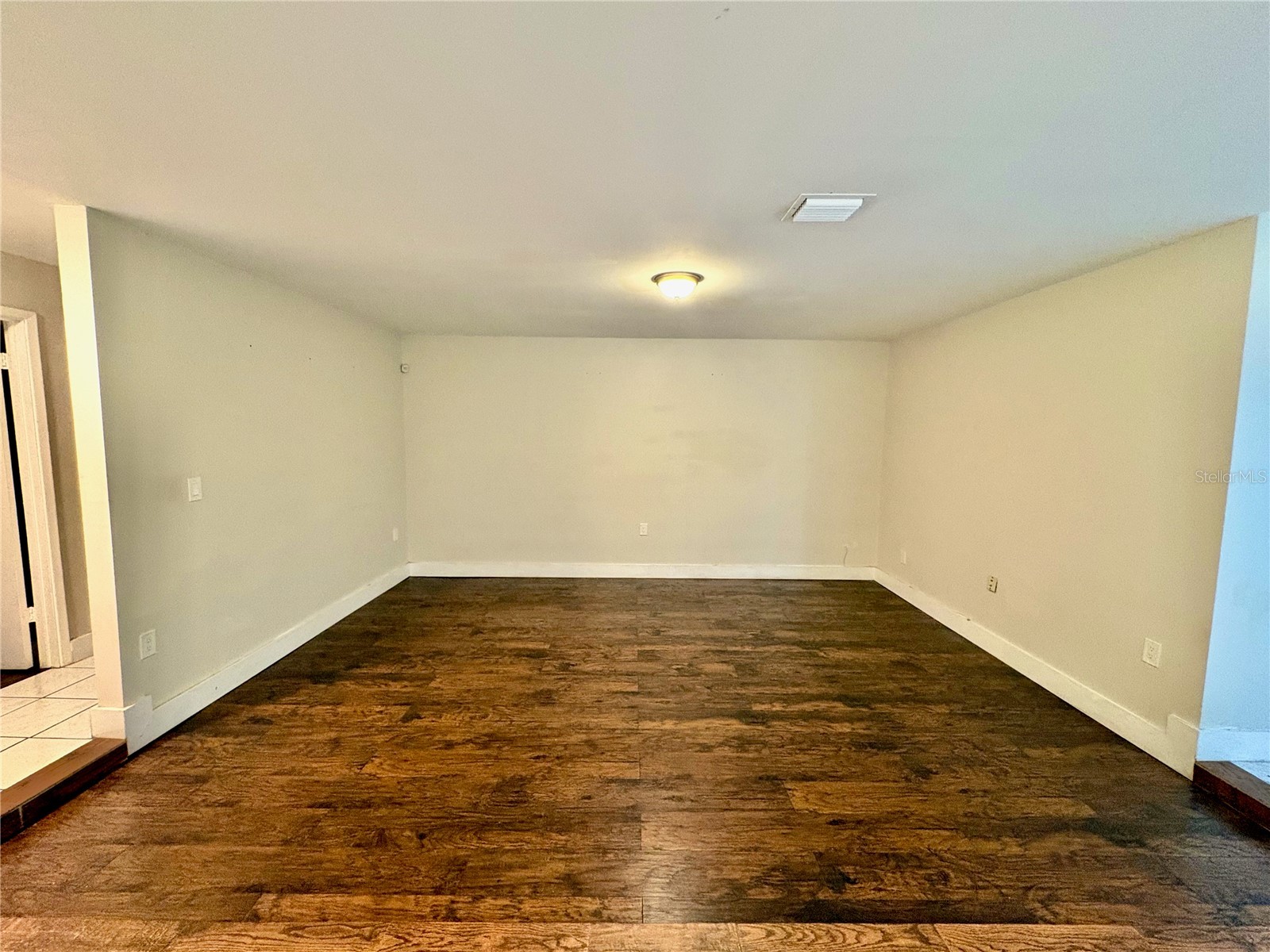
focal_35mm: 14
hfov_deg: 102.1
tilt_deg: -6.0
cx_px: 635
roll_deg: -1.0
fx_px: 514
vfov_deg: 85.7
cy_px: 476
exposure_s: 1/60
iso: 500
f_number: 2.2
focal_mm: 2.22
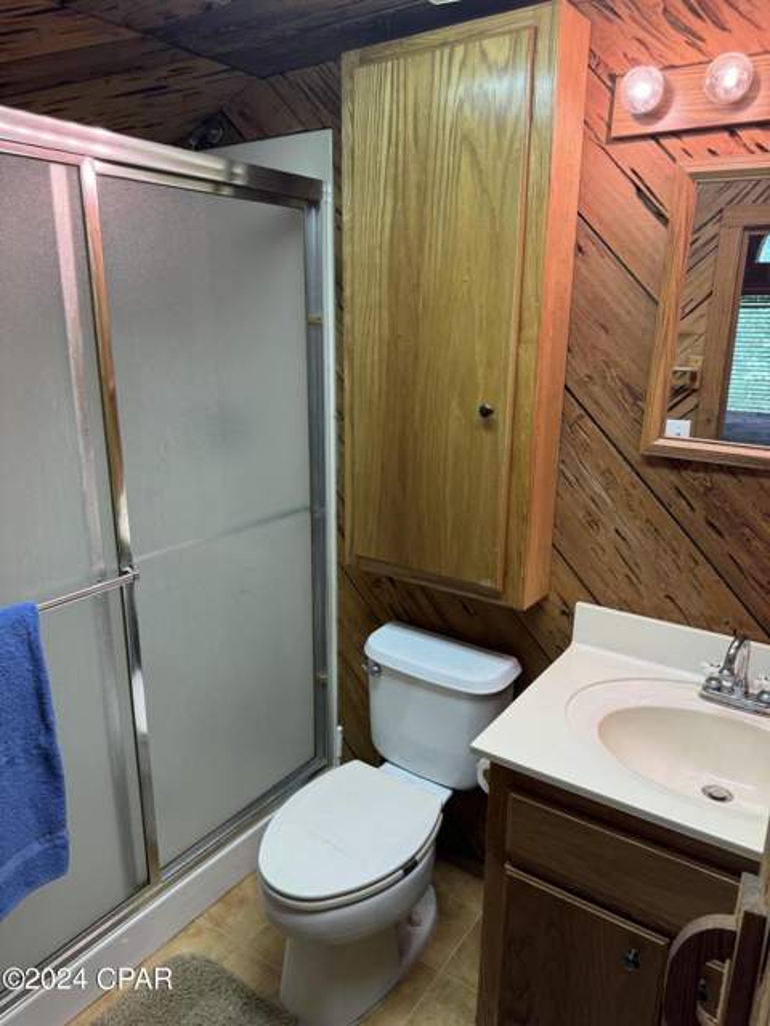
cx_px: 385
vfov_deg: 71.6
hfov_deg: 56.8
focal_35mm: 24
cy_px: 513
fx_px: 712
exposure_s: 1/60
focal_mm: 6.76
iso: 125
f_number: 1.78
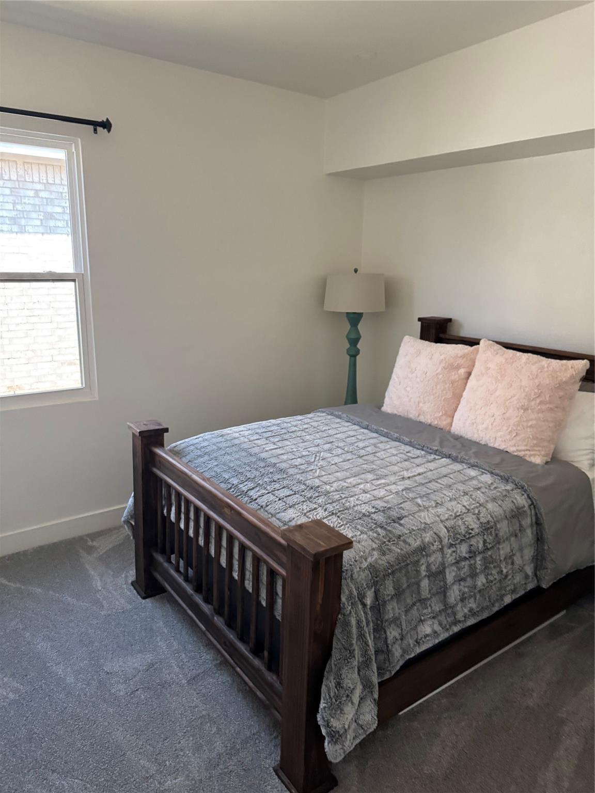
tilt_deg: -13.0
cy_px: 396
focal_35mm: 24
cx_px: 298
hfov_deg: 56.8
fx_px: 550
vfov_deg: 71.6
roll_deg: -1.3
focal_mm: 6.76
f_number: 1.78
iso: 640
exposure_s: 1/60
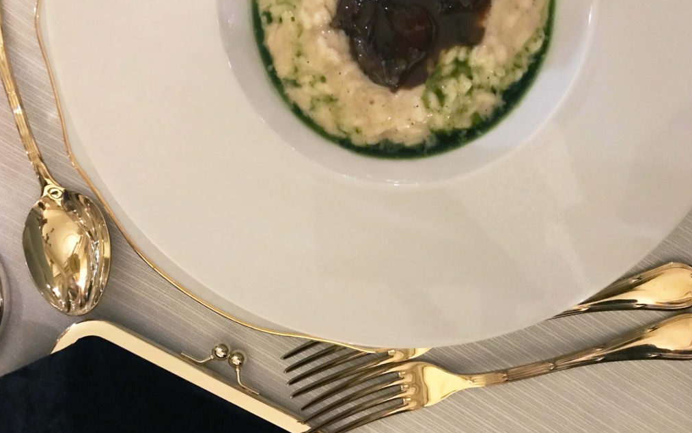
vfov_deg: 41.8
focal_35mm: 30
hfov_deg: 62.9
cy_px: 195
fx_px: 566
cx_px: 345
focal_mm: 3.99
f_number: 1.8
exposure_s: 1/4
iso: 125
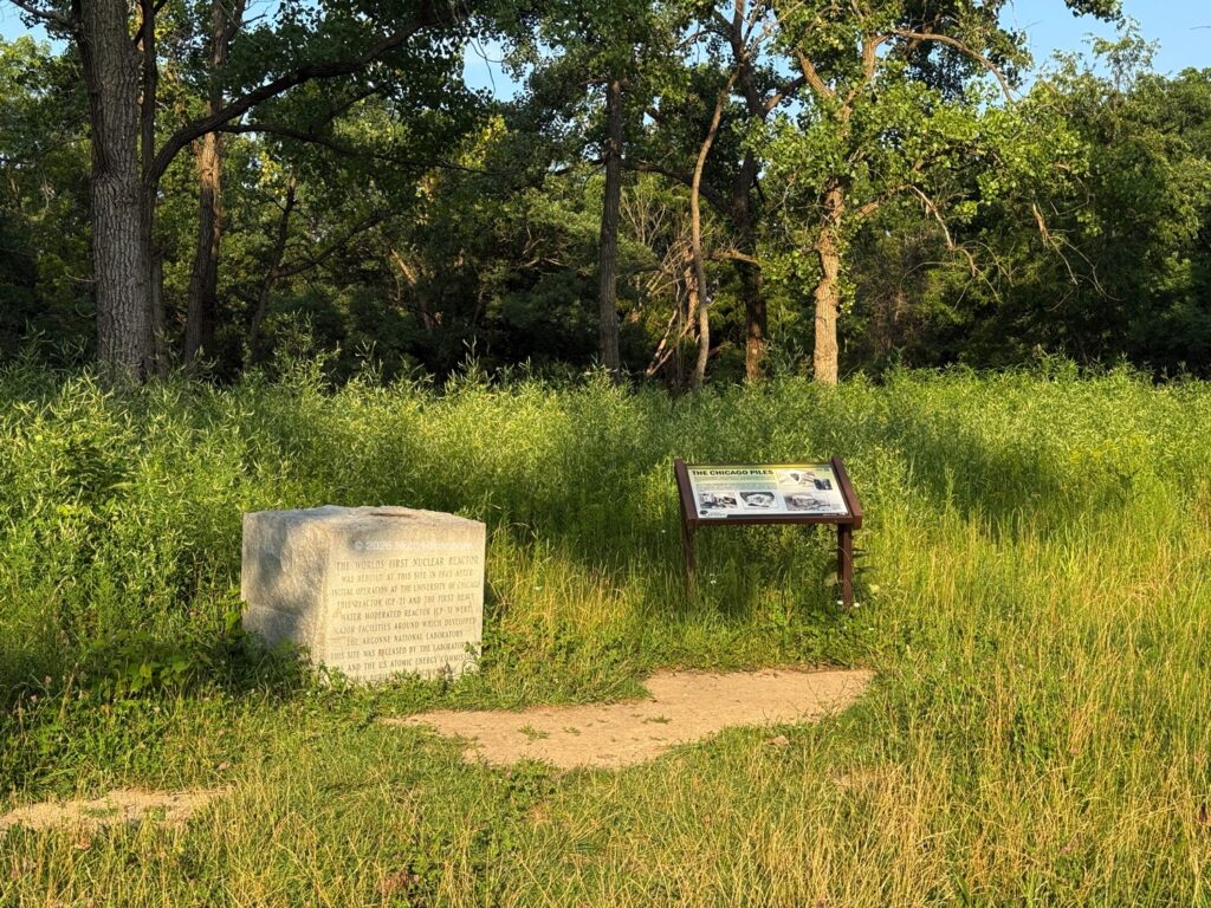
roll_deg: +0.1
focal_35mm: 48
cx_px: 606
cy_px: 454
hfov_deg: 39.7
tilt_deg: -1.2
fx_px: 1679
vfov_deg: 30.3
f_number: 1.78
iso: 64
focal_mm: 6.76
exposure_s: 1/1429
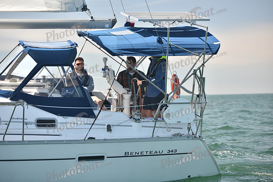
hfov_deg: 17.1
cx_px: 136
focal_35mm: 120
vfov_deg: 11.4
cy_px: 91
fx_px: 910
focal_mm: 120
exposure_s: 1/800
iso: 250
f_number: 3.2
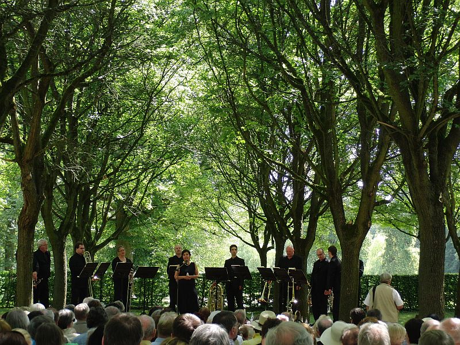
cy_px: 172
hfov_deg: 20.2
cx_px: 230
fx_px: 1289
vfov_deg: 15.2
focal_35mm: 97
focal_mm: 16.87
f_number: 4.2
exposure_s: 1/80
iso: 100
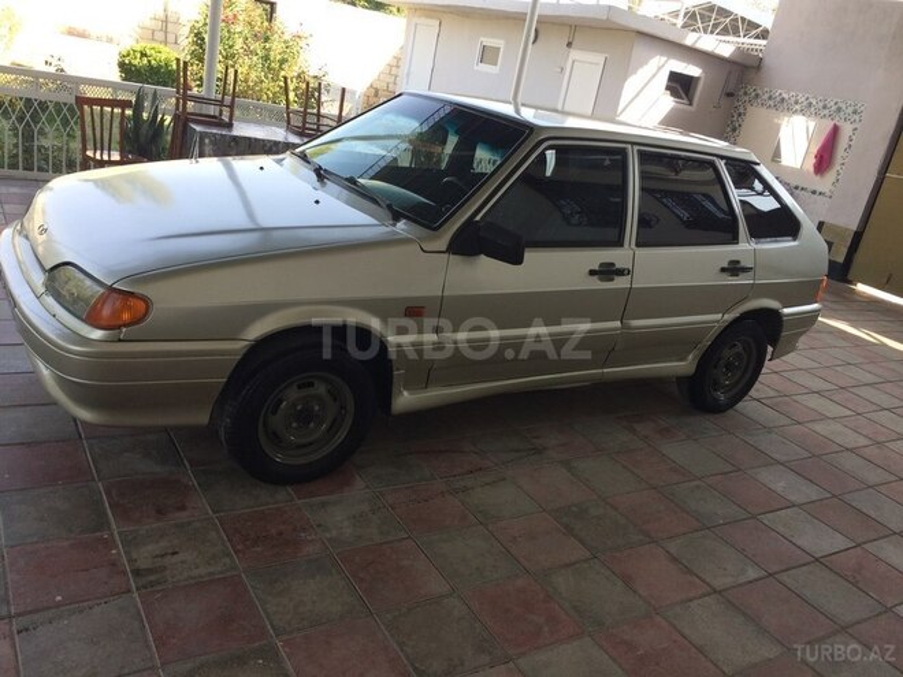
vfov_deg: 48.2
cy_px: 338
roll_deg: -12.5
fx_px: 756
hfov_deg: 61.7
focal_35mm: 29
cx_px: 452
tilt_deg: -21.6
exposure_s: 1/302
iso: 32
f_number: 2.2
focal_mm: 4.15
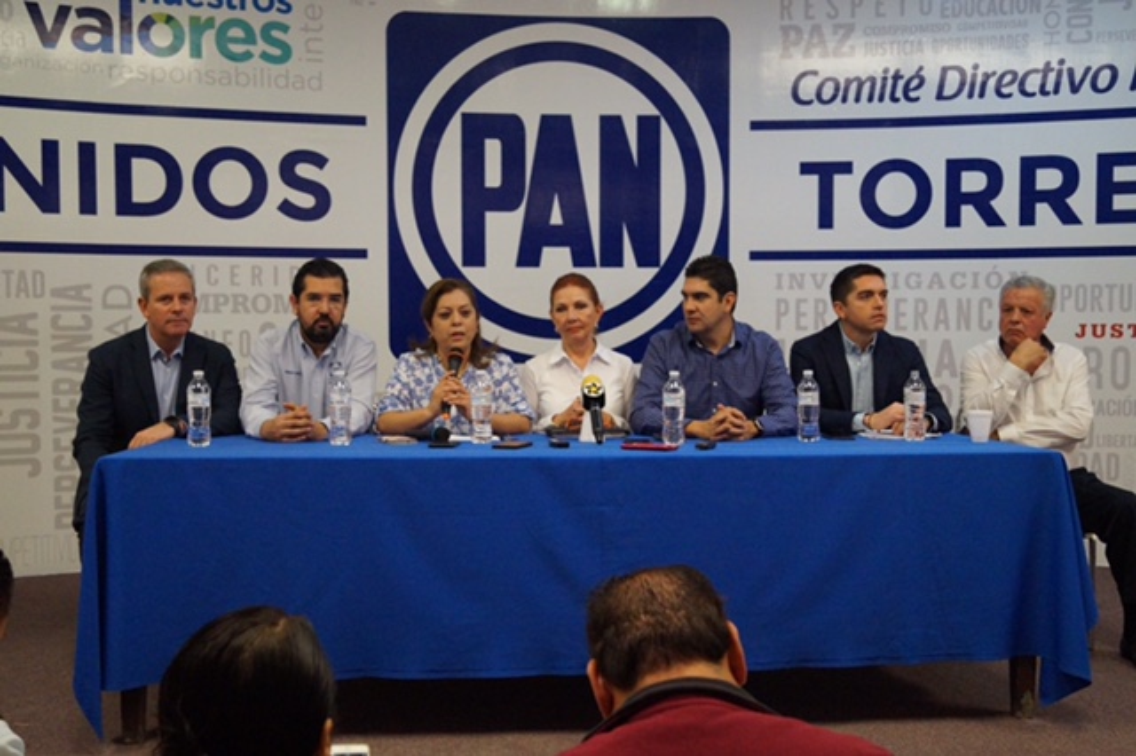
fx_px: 1230
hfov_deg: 49.6
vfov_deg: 34.2
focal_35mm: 39
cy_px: 378
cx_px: 568
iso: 3200
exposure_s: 1/160
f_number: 4
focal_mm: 26
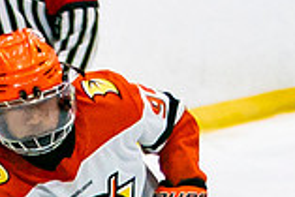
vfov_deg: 1.4
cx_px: 58
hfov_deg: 2.1
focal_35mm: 994
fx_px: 8153
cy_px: 582
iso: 500
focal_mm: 90
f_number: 2.8
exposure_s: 1/640
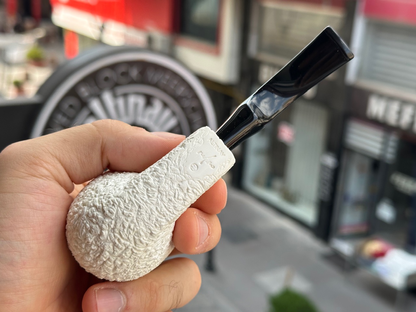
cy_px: 156
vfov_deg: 30.3
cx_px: 208
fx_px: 577
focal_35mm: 48
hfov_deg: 39.7
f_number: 1.78
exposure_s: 1/690
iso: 64
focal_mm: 6.86
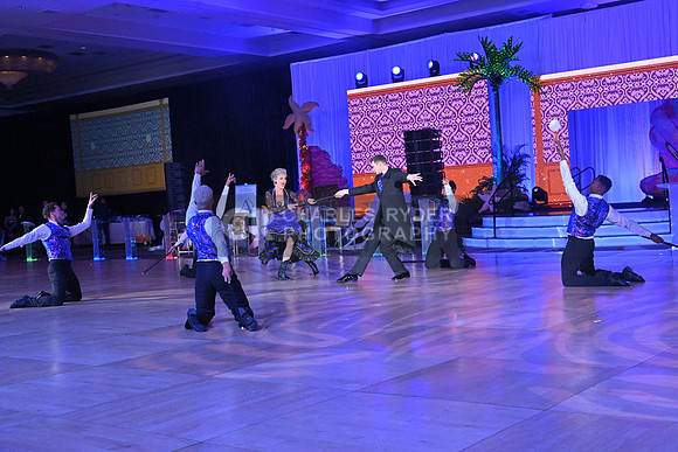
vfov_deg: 28.1
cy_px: 226
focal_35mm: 48
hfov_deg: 41.1
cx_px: 339
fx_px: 904
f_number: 9
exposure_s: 1/400
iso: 6400
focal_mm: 48
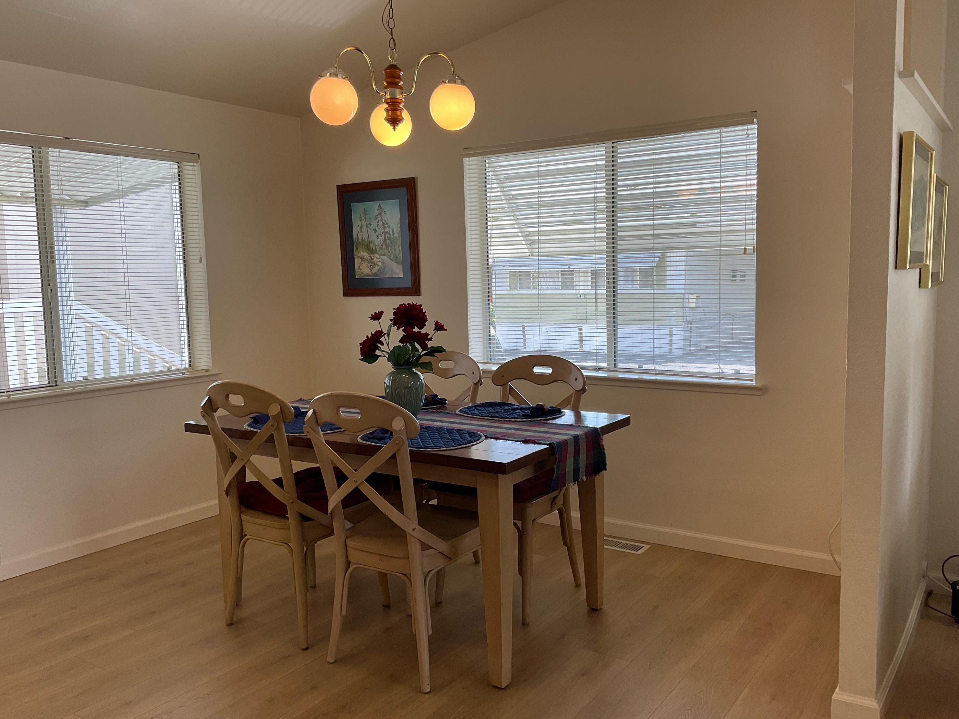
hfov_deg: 60.0
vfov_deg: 46.8
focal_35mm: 30
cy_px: 352
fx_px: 831
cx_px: 487
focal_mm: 3
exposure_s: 1/120
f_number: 1.8
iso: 25
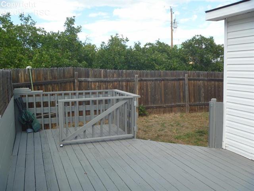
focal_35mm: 35
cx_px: 127
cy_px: 96
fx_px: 257
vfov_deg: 40.7
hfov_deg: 52.6
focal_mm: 6.3
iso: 80
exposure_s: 1/250
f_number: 3.5
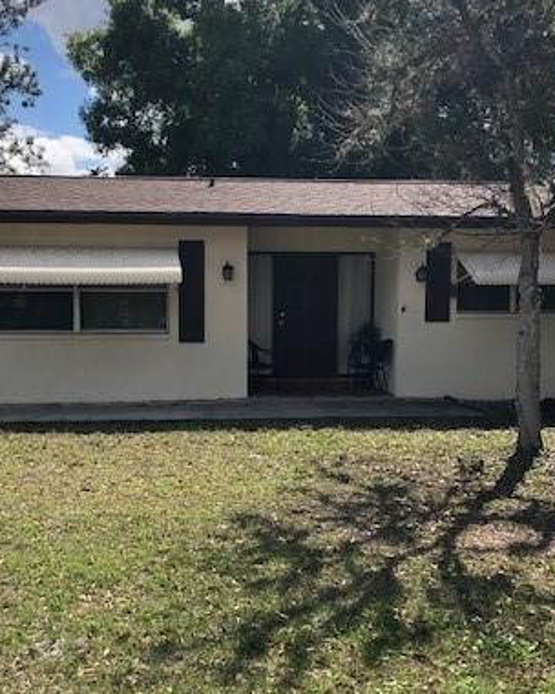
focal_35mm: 46
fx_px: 944
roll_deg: +0.7
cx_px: 230
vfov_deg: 40.2
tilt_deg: -3.5
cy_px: 405
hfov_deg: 32.7
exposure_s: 1/1453
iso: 20
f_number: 1.8
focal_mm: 3.99
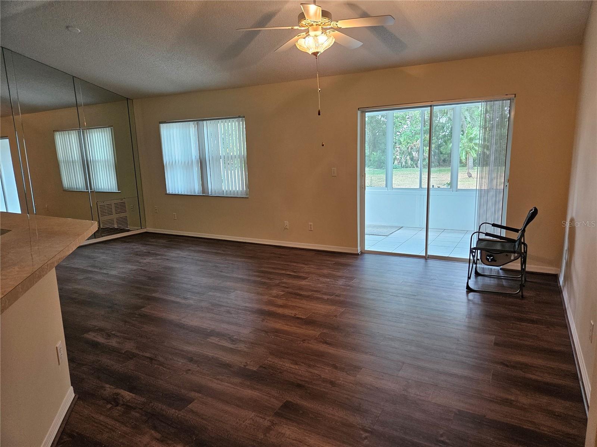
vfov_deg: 58.9
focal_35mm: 23
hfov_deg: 73.9
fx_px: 397
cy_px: 224
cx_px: 298
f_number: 1.8
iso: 320
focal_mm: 5.4
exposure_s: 1/120
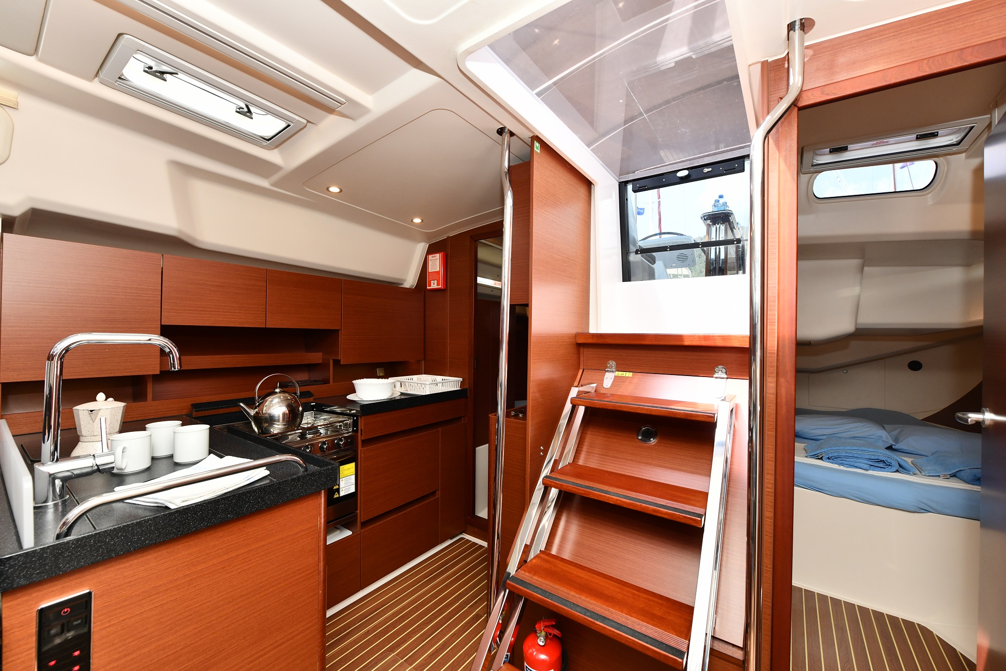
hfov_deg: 104.3
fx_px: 391
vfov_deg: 81.2
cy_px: 336
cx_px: 503
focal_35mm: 14
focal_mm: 14
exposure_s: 1/200
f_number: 5.6
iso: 800
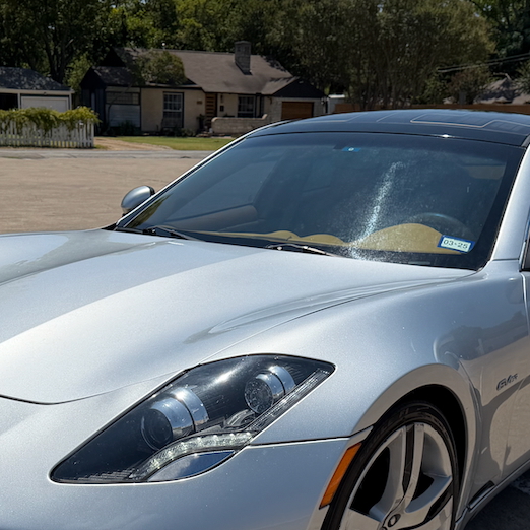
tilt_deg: -20.0
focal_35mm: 52
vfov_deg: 31.9
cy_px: 428
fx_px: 901
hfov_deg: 32.7
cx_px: 217
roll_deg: -1.3
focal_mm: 6.76
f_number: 1.78
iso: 80
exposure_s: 1/10309
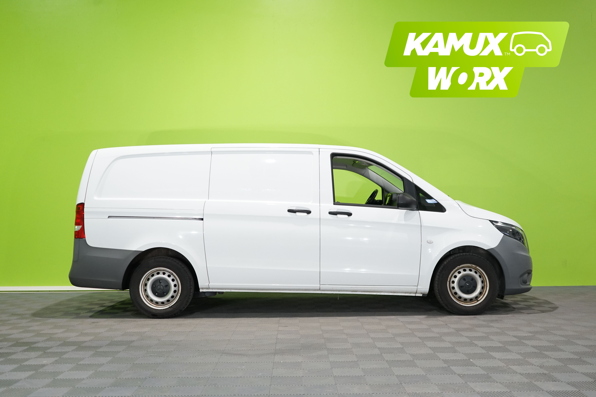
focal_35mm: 34
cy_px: 198
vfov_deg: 38.9
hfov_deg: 55.8
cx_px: 298
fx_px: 563
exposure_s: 1/125
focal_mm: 34
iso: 1600
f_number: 4
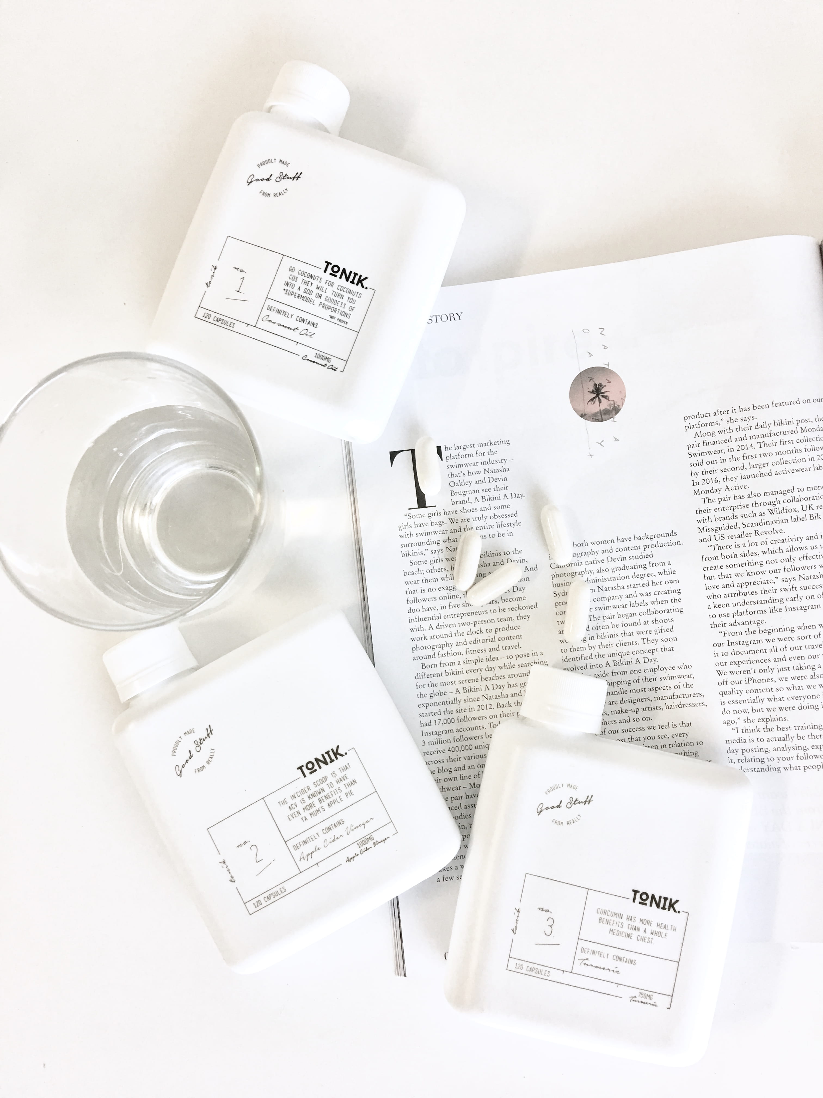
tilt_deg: -85.5
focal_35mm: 29
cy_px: 549
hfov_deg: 48.2
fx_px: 919
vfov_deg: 61.7
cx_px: 412
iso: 40
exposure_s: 1/33
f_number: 2.2
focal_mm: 4.15
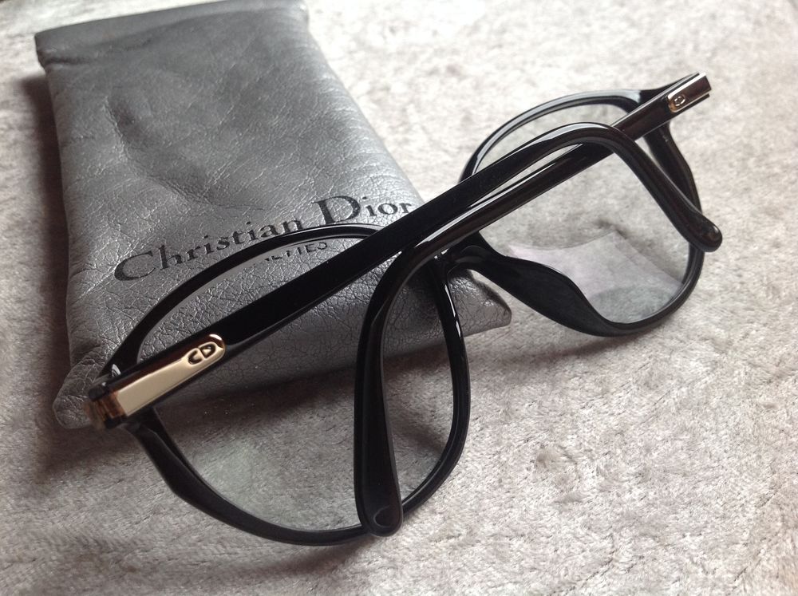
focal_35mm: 35
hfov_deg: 52.7
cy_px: 298
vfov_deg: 40.6
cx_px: 399
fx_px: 806
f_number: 2.4
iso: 100
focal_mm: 4.28
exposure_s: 1/120
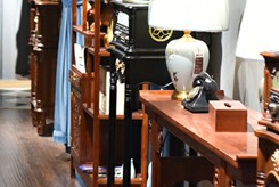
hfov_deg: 12.8
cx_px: -112
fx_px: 1195
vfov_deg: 8.9
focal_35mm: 154
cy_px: 8
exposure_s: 1/250
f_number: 2.2
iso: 1000
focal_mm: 35
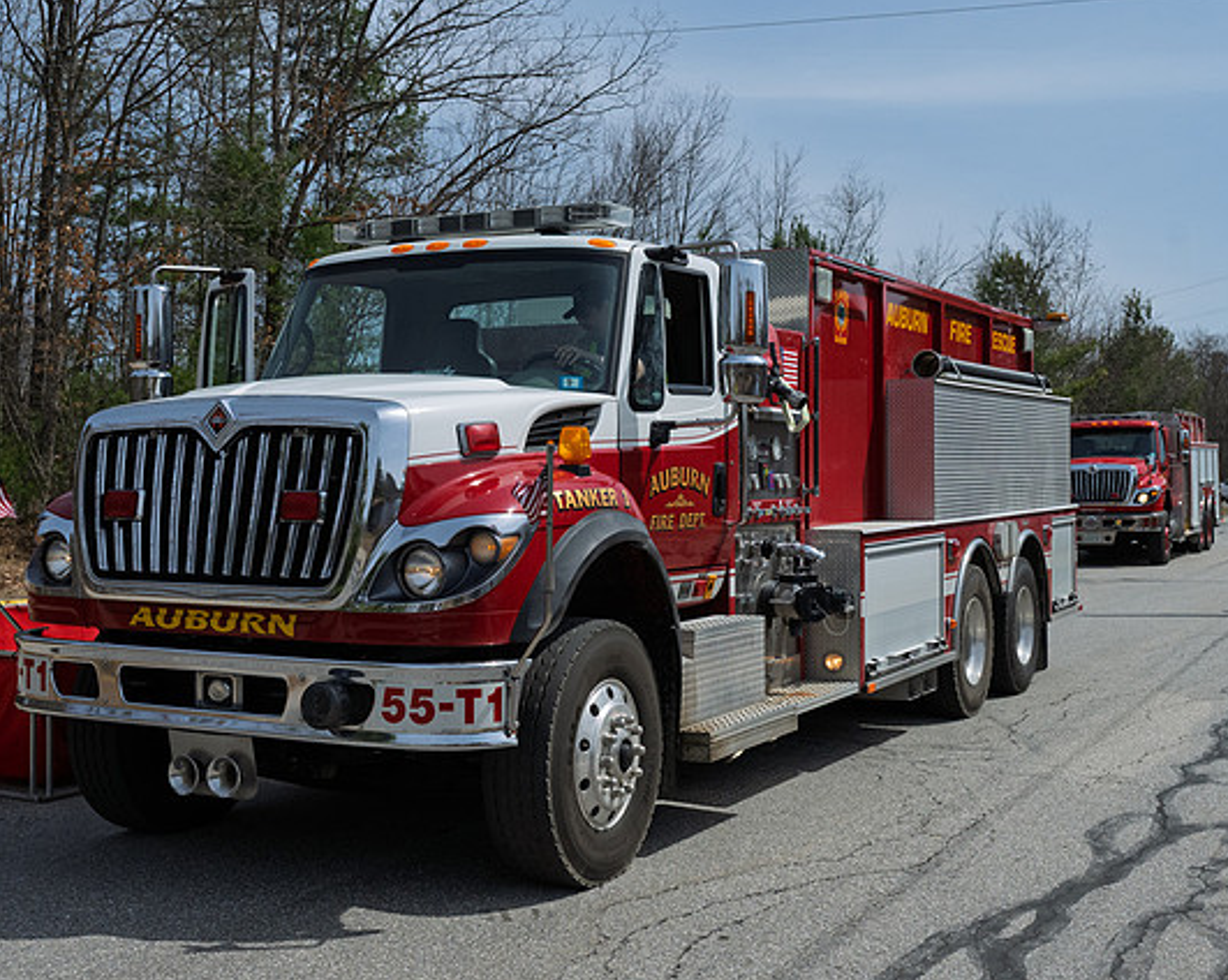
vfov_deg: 33.4
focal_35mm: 45
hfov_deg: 41.2
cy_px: 475
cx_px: 588
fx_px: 1634
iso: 1000
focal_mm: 28.5
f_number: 6.3
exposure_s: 1/5000
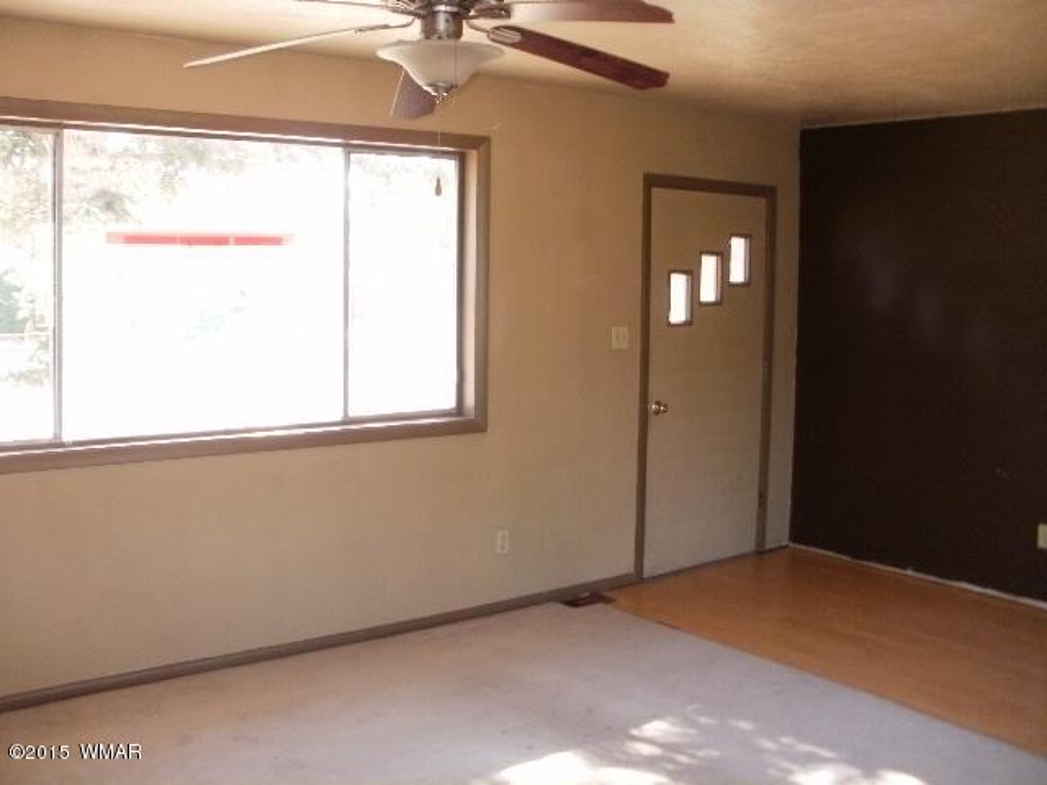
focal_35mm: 36
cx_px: 524
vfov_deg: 39.7
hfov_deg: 51.4
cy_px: 392
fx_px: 1089
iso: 125
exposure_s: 1/30
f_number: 3.5
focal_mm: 6.3
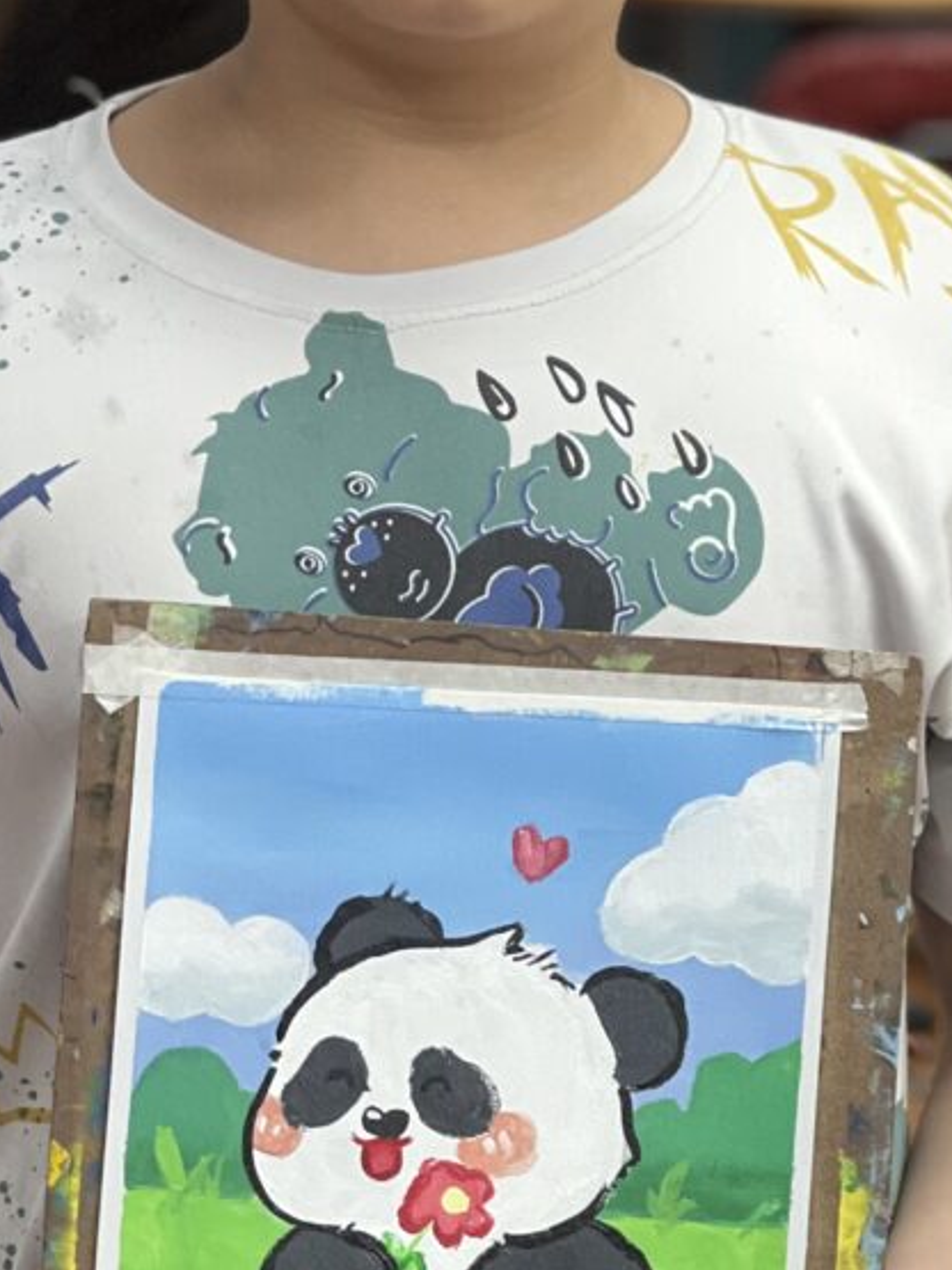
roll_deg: -1.1
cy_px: 491
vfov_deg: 10.7
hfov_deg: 8.0
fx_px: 6786
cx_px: 430
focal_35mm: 185
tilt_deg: -11.3
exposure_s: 1/50
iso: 160
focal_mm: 9
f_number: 2.8
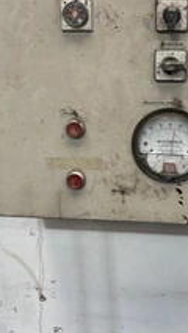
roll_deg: -2.0
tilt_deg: -8.9
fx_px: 434
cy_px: 75
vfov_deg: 40.6
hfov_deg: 24.1
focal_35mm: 49
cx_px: 146
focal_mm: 6.76
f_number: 1.78
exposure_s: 1/68
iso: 200
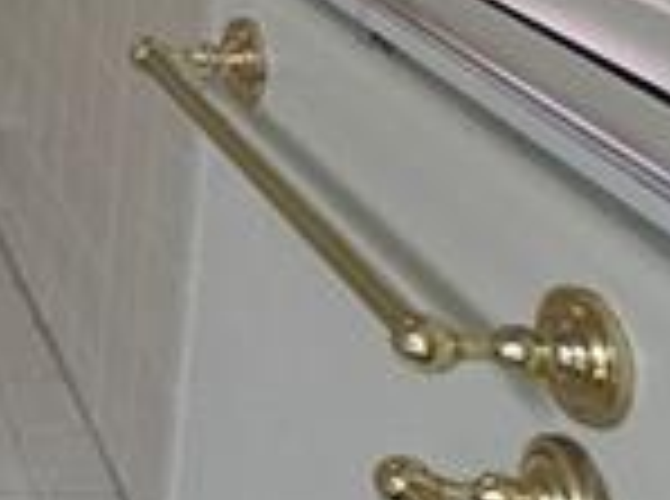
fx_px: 1352
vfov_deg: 18.8
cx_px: -657
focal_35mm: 70
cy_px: -212
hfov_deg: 18.6
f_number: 1.9
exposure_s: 1/120
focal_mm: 2.2
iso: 320
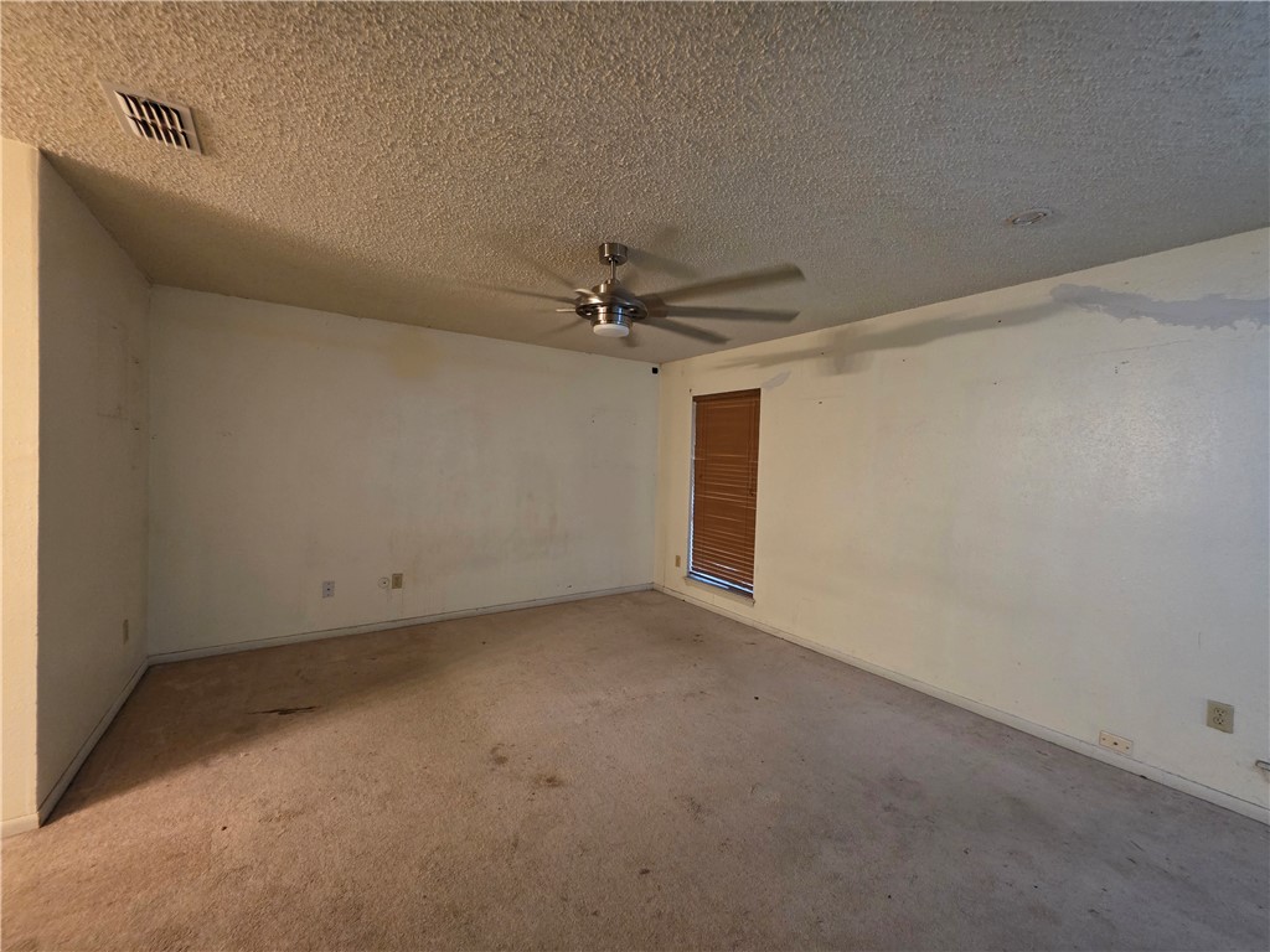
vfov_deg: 89.9
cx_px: 635
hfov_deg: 106.2
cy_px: 476
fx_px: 477
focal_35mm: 13
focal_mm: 2.2
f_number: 1.9
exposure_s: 1/50
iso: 800
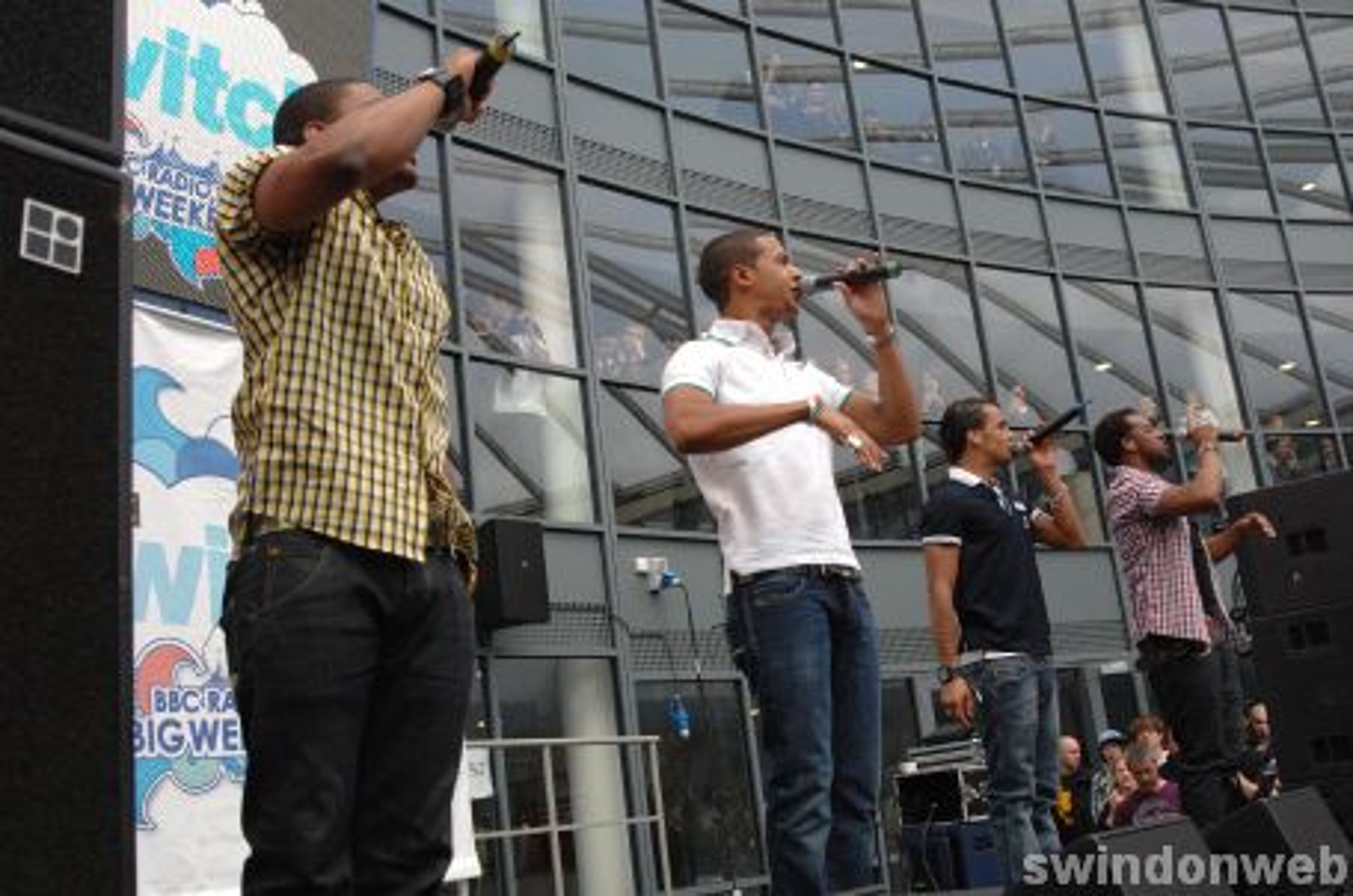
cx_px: 676
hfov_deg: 53.2
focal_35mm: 36
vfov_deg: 36.7
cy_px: 448
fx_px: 1350
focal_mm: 24
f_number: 5
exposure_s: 1/750
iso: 800
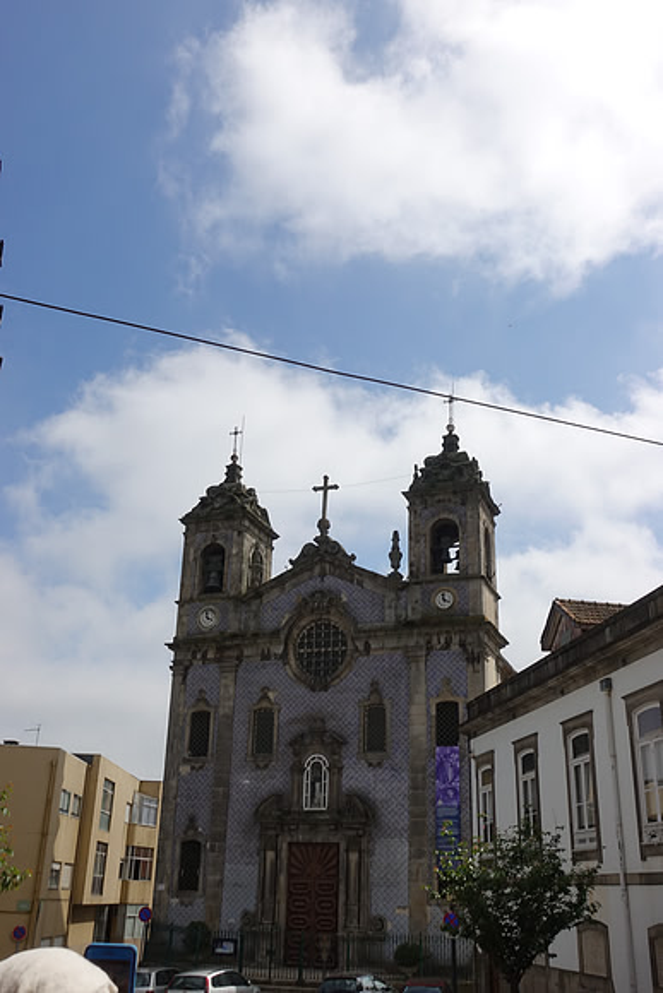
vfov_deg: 55.8
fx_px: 939
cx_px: 332
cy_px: 496
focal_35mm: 34
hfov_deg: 38.9
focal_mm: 12.35
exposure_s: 1/125
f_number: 5.6
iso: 125
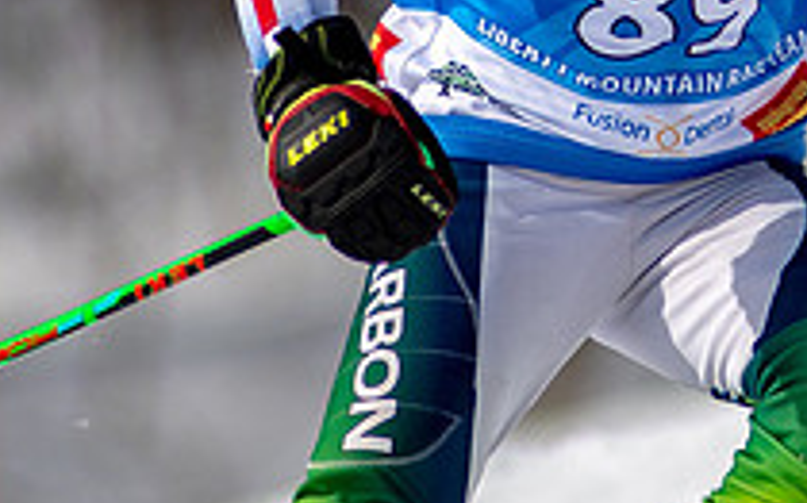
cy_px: -191
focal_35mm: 1570
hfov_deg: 1.3
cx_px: 701
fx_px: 34511
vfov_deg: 0.8
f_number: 2.8
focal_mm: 300
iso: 100
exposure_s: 1/6400
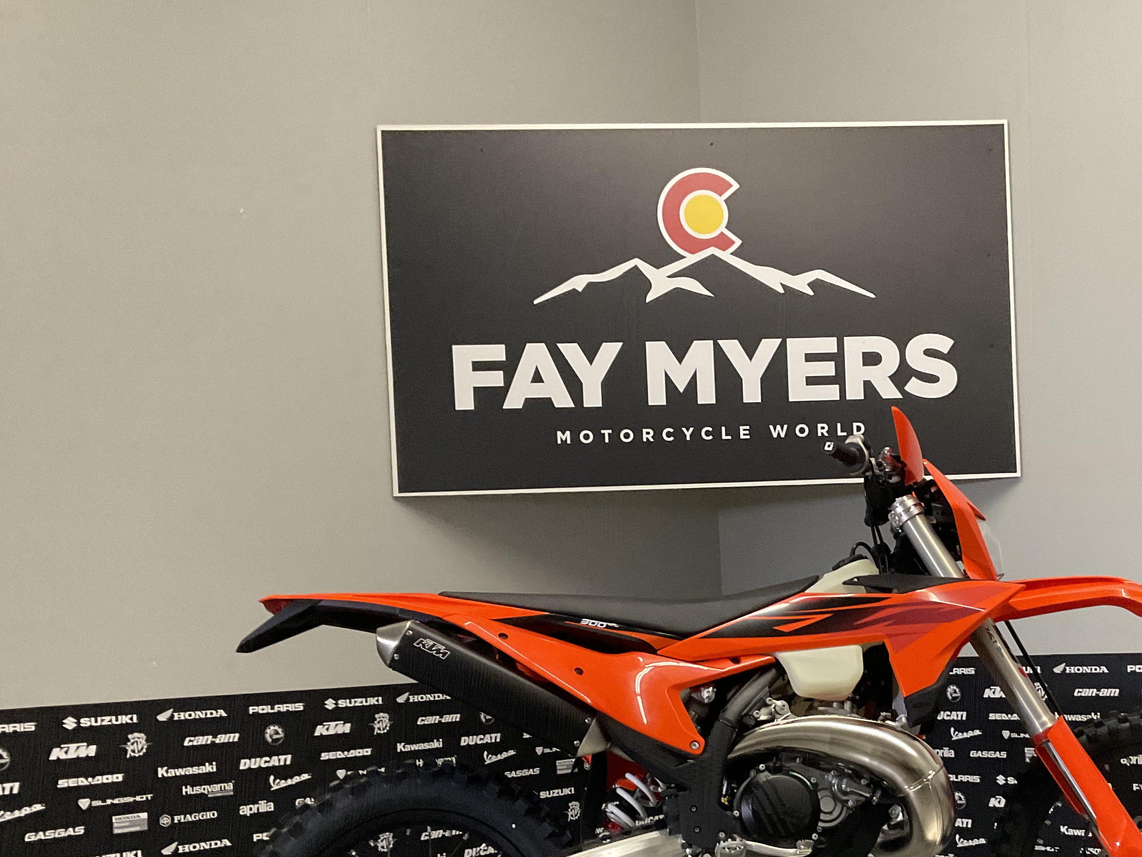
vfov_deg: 33.1
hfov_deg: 42.9
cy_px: 616
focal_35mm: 43
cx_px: 804
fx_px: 1419
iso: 200
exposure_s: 1/60
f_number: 1.8
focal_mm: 3
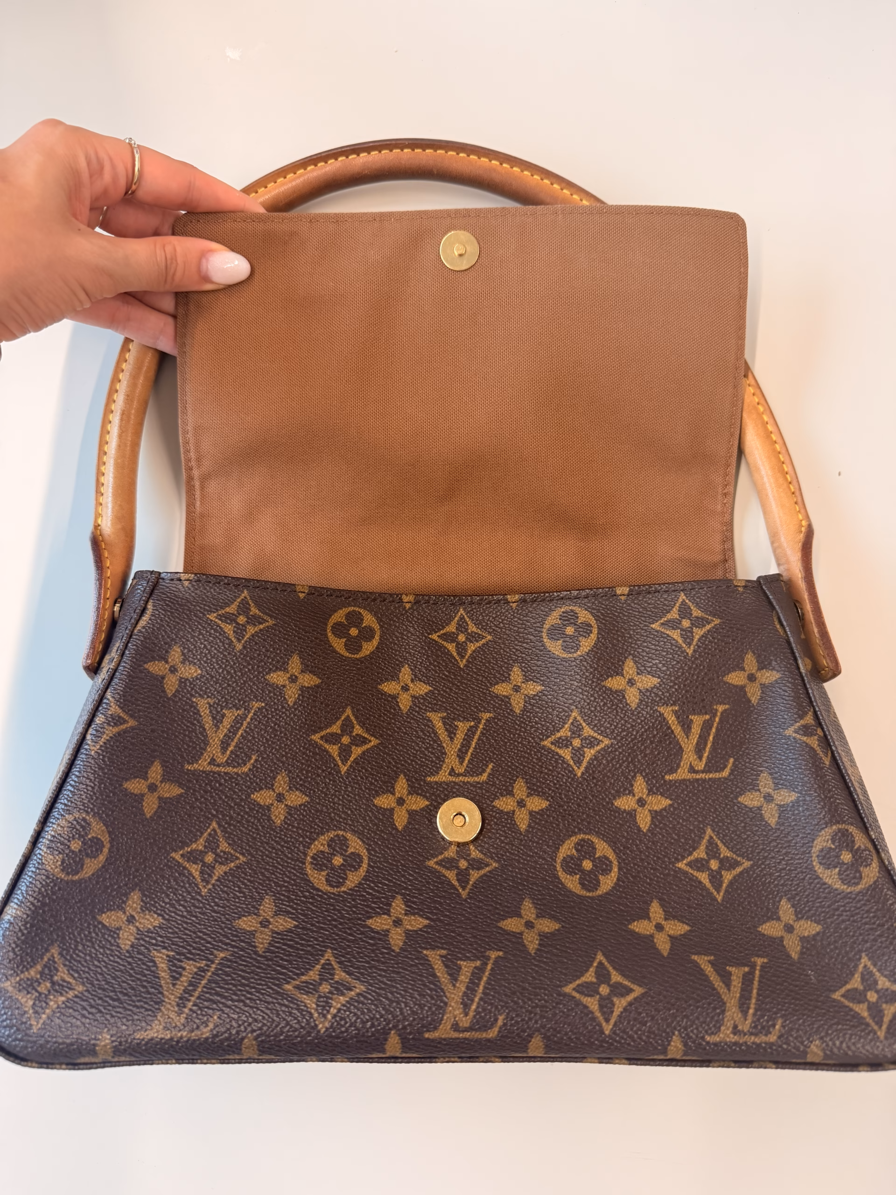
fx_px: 828
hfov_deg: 56.8
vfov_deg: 71.6
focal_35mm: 24
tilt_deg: -84.8
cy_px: 598
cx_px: 448
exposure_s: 1/100
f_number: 1.78
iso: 160
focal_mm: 6.76
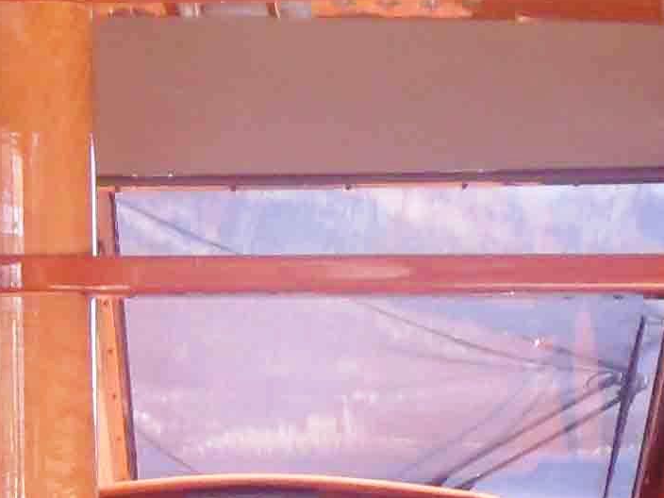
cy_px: 897
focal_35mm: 199
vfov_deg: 7.3
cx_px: 145
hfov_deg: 9.9
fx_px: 3817
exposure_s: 1/30
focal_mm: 6.3
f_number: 3
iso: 100
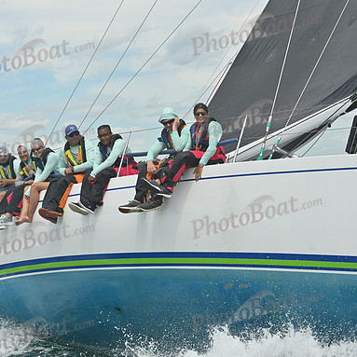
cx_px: 144
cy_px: 179
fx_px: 1202
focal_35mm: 103
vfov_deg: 16.9
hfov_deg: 16.9
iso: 250
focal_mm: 80
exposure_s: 1/1250
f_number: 9
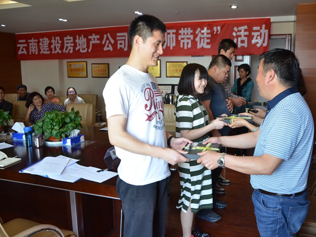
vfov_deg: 46.8
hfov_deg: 59.9
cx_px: 170
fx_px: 274
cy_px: 116
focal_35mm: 30
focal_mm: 18
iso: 1250
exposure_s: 1/80
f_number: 4.5
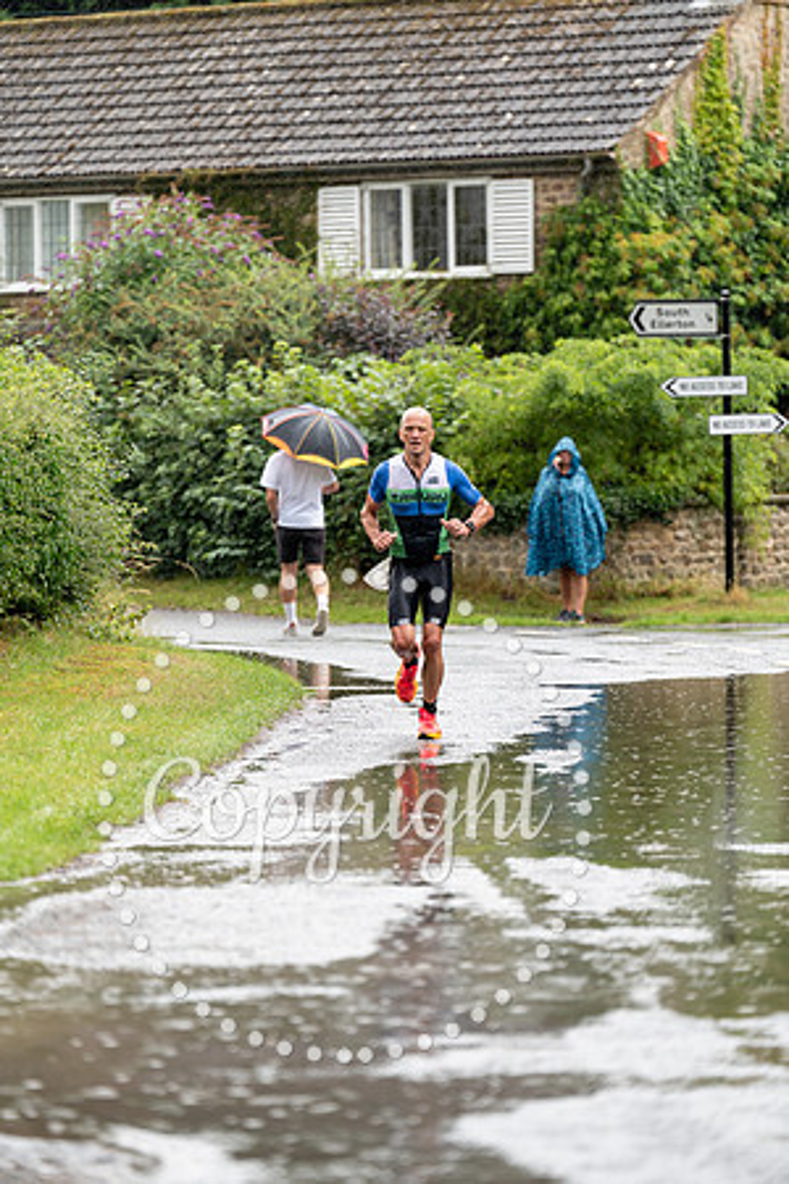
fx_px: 5917
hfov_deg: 7.6
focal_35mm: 180
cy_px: 592
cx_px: 394
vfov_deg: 11.4
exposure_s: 1/1000
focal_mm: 180
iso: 640
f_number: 3.2
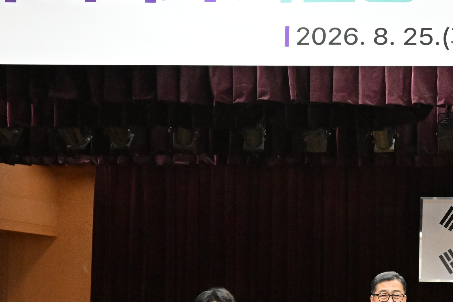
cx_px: 435
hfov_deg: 30.2
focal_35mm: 63
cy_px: 345
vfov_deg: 20.6
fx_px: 787
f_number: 6.3
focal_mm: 20.5
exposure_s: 1/200
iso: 6400
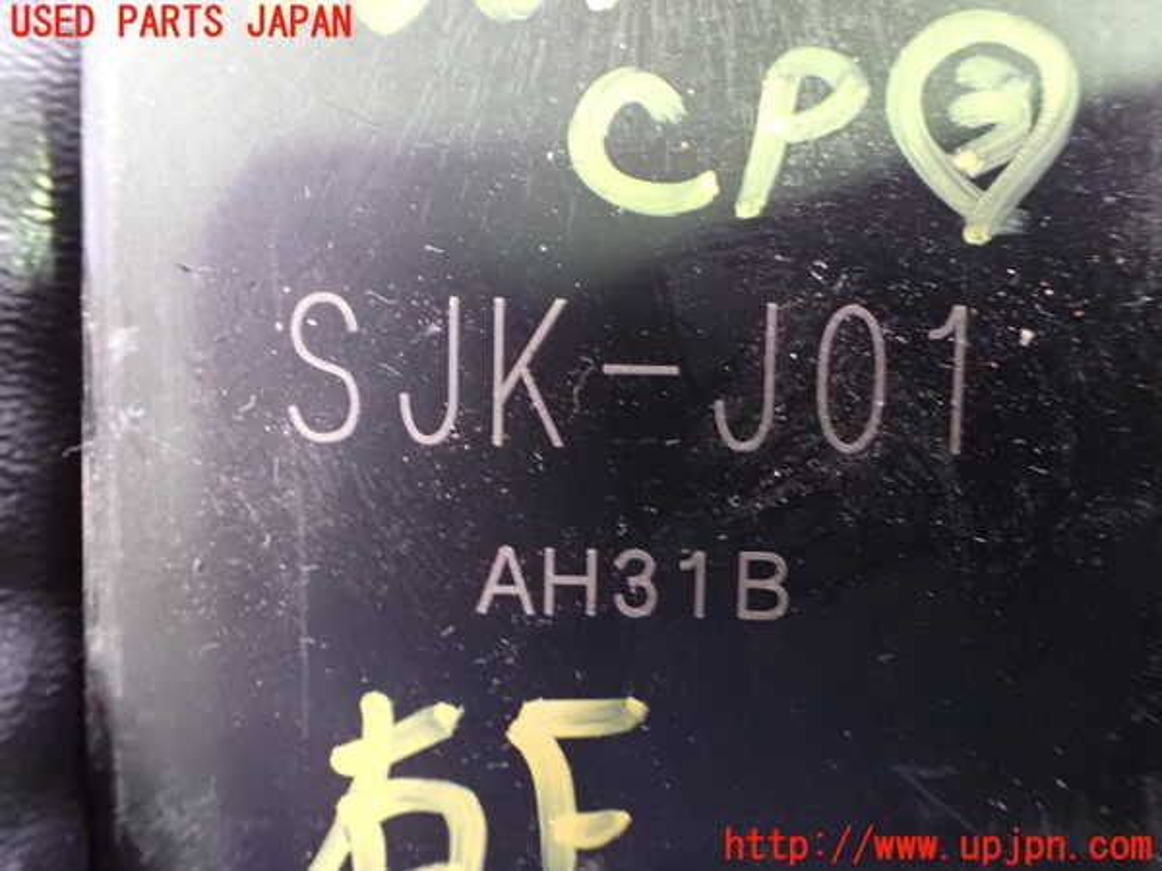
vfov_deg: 46.8
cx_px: 581
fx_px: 1007
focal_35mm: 30
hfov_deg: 60.0
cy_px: 436
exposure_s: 1/25
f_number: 2.3
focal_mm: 5.4
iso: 1600
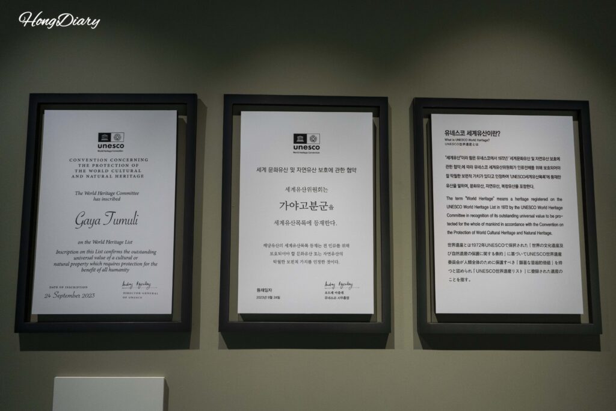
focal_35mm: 28
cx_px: 308
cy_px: 206
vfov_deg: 46.4
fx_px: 479
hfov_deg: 65.5
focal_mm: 28
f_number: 4
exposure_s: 1/160
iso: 2500
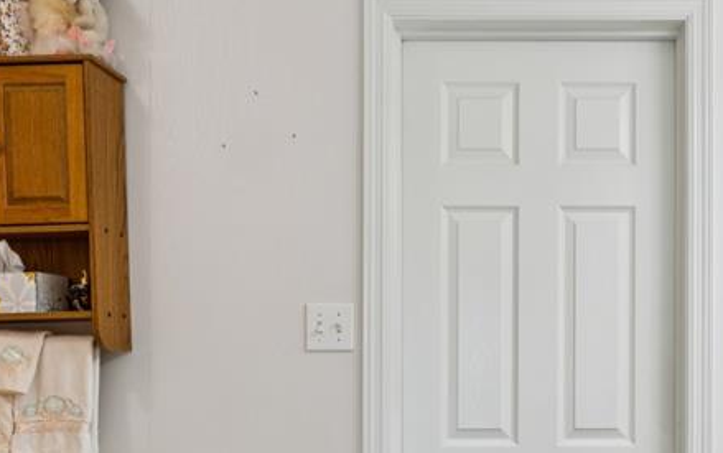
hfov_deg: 49.0
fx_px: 749
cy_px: 364
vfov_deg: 32.7
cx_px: 562
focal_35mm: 38
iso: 320
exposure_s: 1/6
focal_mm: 16
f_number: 13
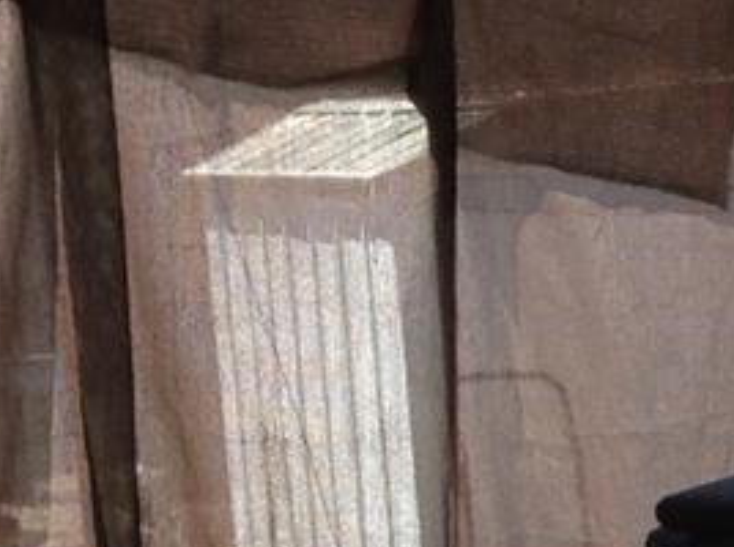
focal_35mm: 185
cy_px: 965
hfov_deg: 9.6
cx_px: 1704
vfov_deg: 7.8
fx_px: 3916
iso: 50
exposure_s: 1/350
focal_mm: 4.12
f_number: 2.4
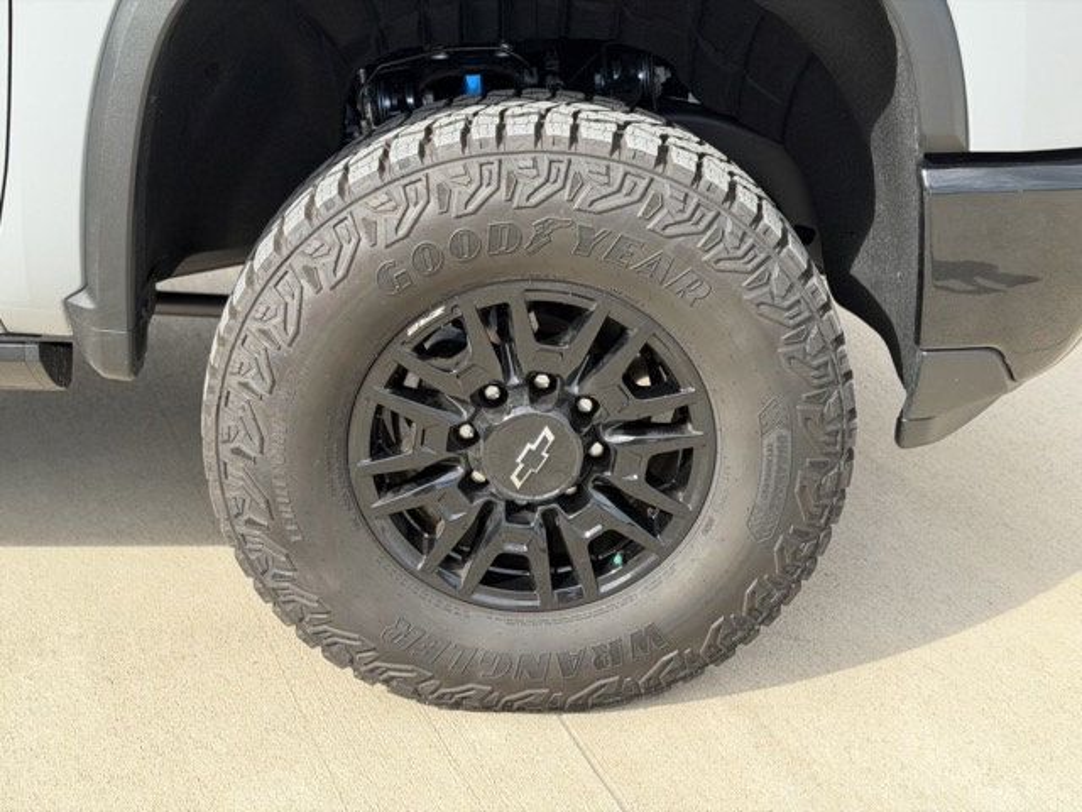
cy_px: 406
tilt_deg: -24.7
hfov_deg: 39.7
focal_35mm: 48
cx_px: 541
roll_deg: +0.9
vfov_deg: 30.3
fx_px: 1500
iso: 100
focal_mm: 6.76
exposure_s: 1/1013
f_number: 1.78
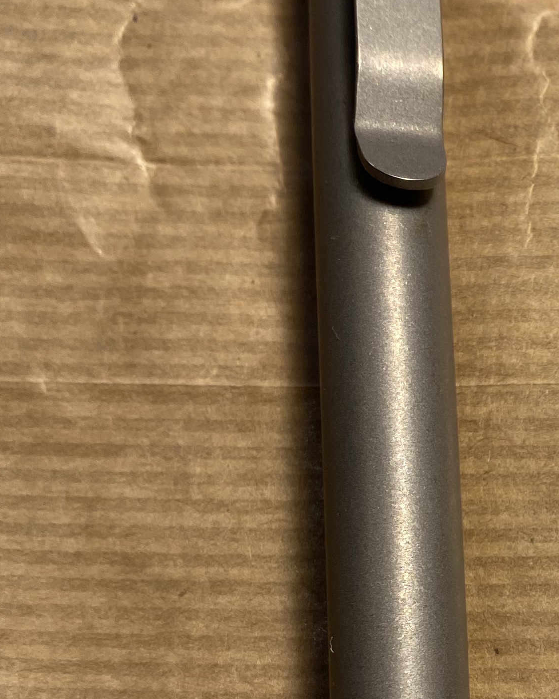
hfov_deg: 19.5
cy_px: 577
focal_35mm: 73
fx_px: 1510
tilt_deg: -78.2
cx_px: 703
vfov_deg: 25.5
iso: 50
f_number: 1.8
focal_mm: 4.25
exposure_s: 1/100
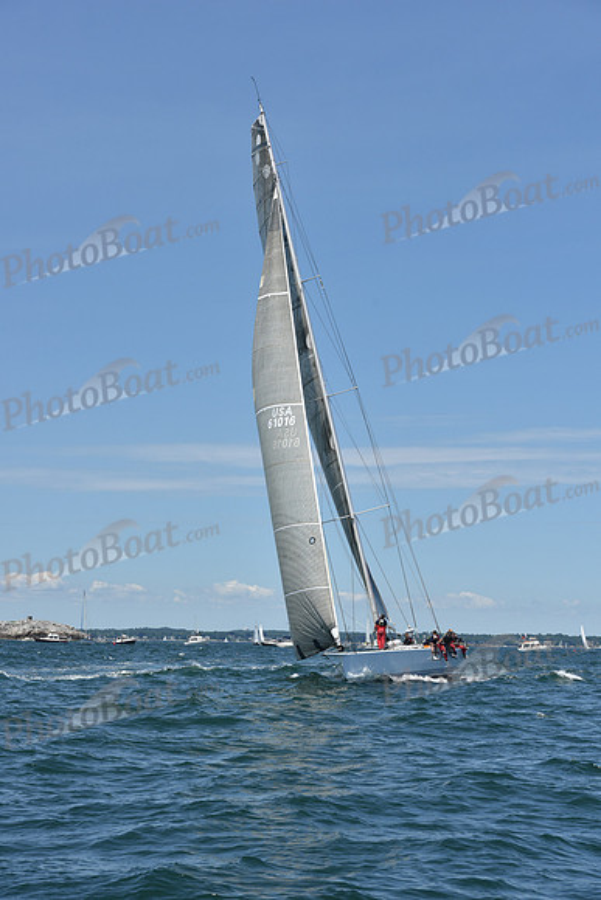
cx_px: 300
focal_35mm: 70
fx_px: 1752
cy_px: 450
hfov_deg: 19.5
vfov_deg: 28.8
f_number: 9
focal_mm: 70
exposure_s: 1/1000
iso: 250
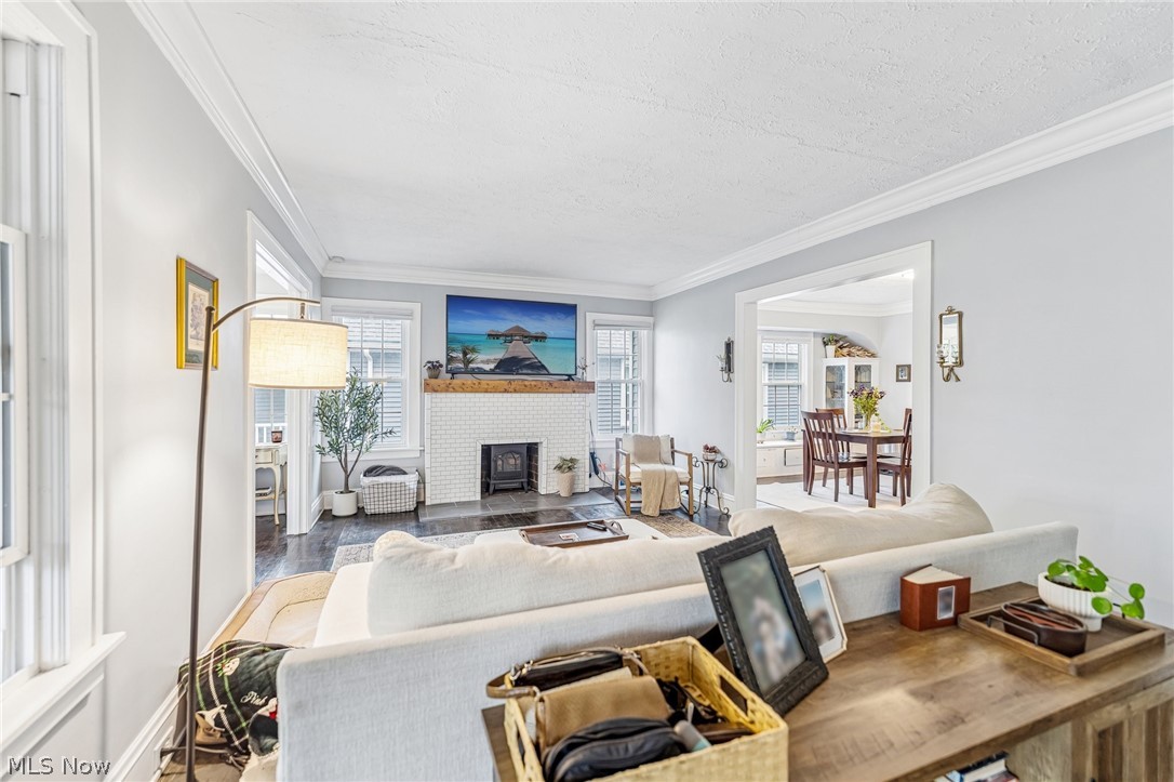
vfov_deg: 81.2
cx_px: 587
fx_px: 456
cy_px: 391
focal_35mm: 14
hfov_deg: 104.3
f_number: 2.8
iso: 200
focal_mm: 14
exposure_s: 1/15
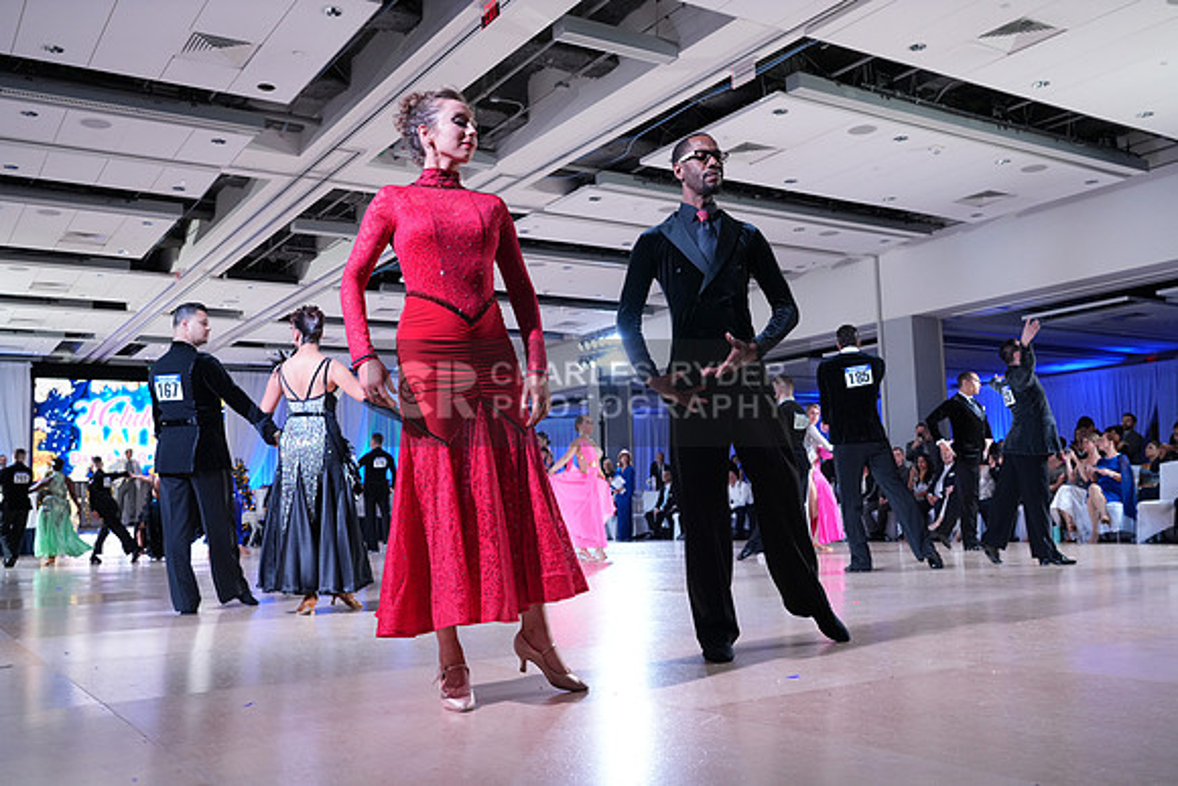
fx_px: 1047
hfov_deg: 58.7
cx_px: 589
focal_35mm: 32
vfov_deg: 41.1
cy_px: 393
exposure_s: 1/200
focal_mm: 32
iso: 1600
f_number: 5
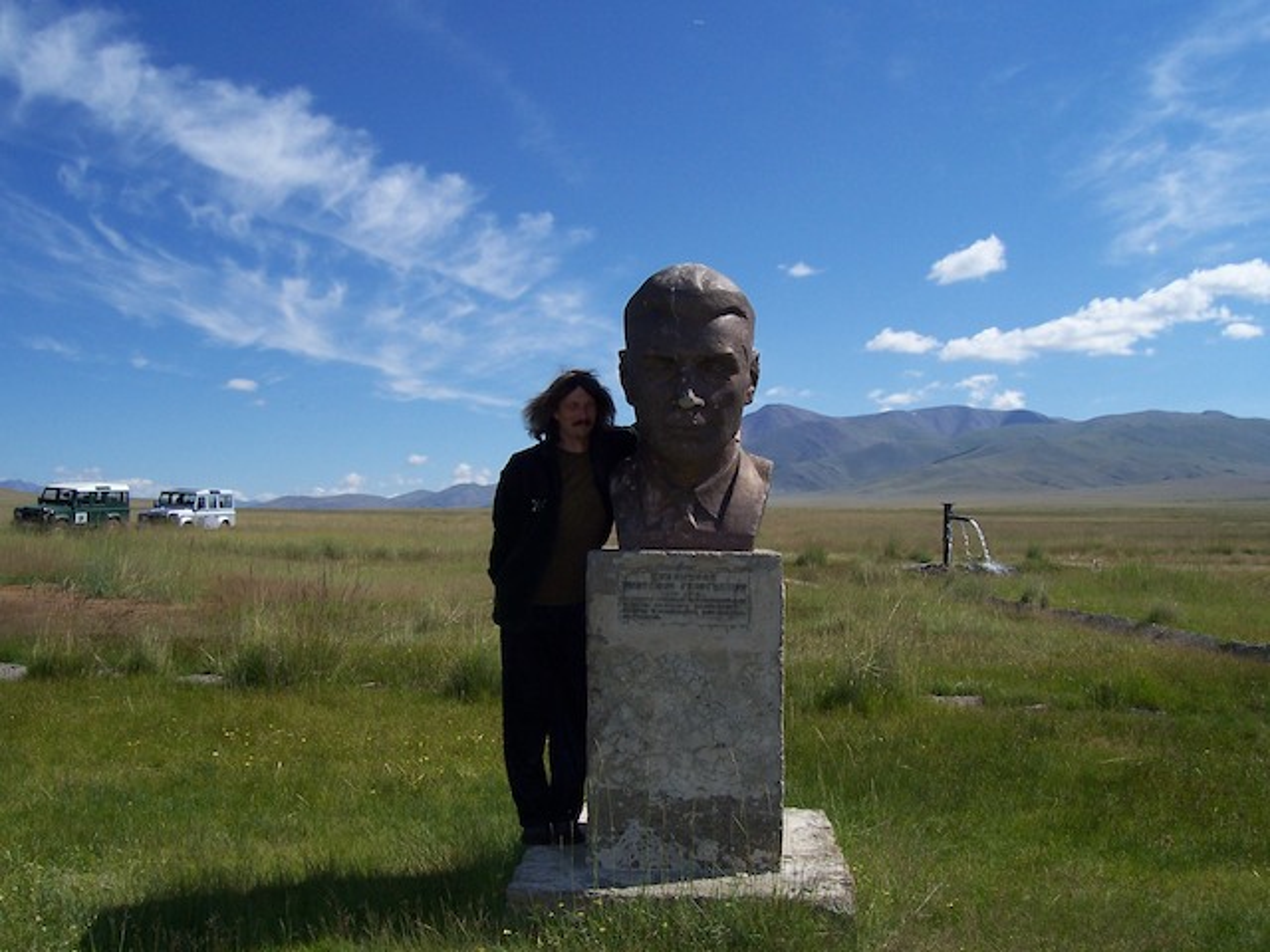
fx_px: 1247
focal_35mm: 34
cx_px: 635
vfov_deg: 41.8
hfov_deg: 54.0
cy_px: 476
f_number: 5.6
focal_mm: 5.6
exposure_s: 1/750
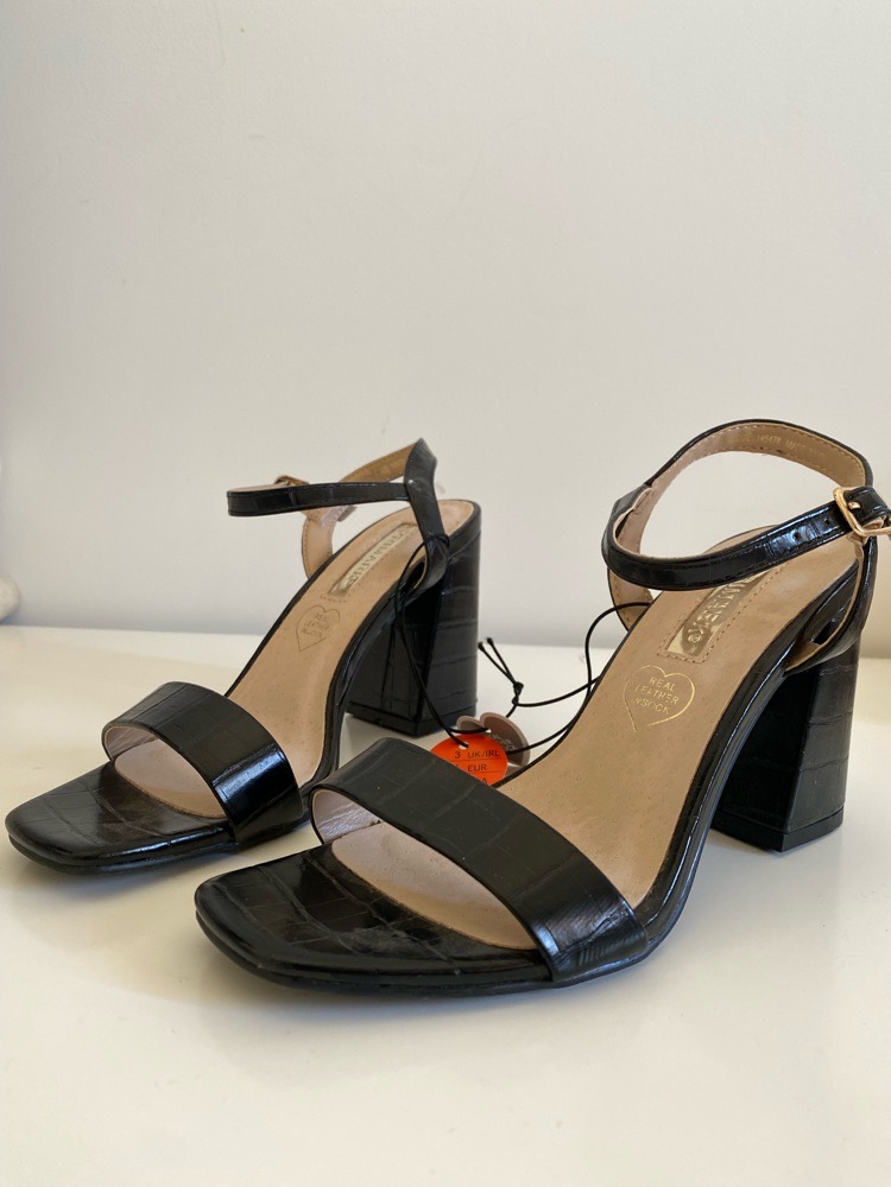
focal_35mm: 26
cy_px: 594
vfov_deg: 67.3
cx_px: 446
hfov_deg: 53.1
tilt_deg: -9.1
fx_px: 892
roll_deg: +1.0
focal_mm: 4.25
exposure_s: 1/60
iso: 160
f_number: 1.8
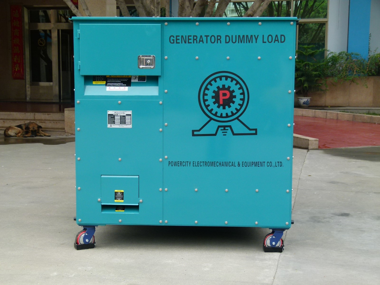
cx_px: 190
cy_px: 142
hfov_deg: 33.2
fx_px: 637
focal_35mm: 58
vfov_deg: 25.2
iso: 100
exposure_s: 1/60
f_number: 3.2
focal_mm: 10.5
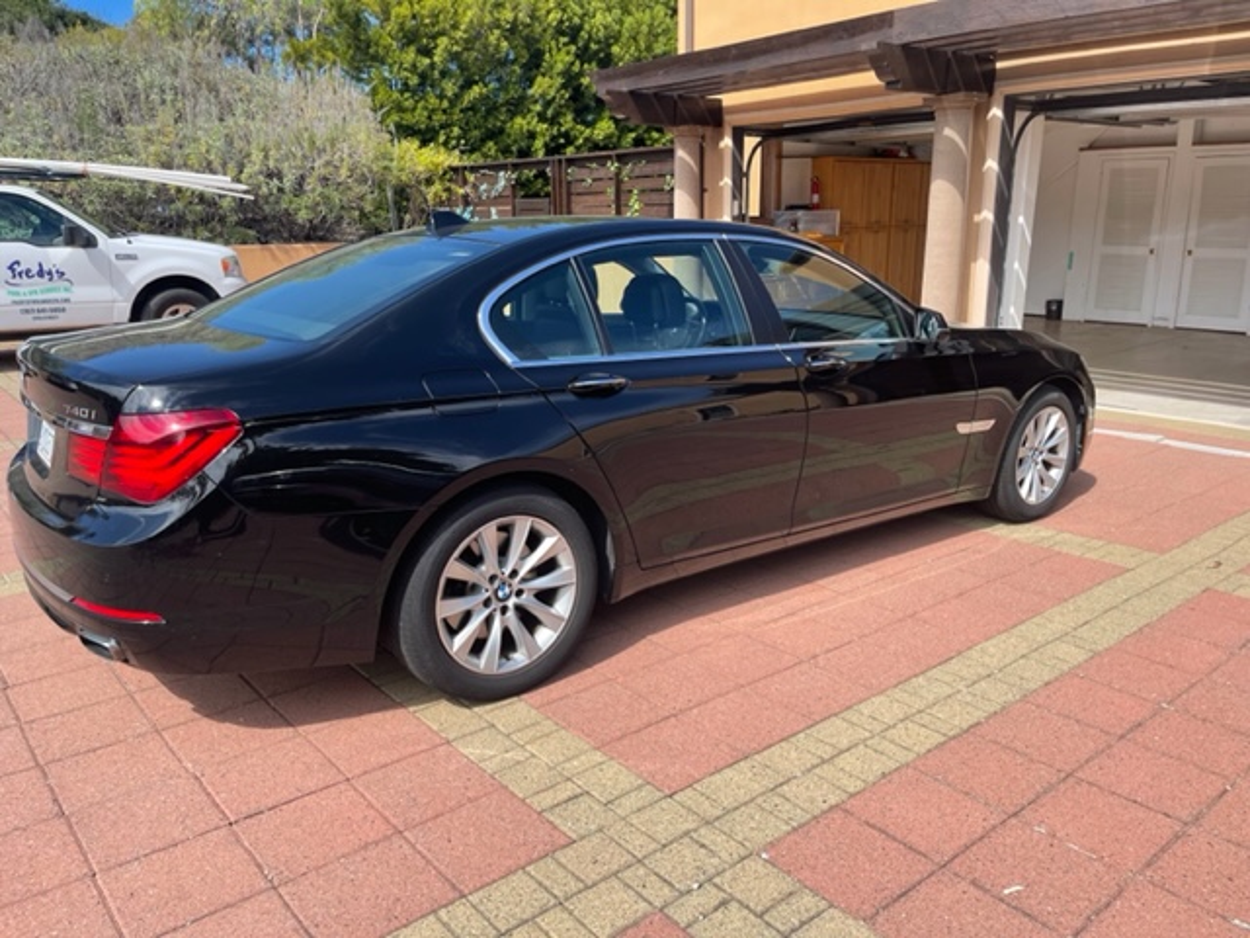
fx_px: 939
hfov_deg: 67.3
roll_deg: +0.9
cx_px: 625
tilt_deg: -16.0
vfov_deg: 53.1
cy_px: 469
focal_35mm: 26
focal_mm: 5.1
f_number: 1.6
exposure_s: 1/1852
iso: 32
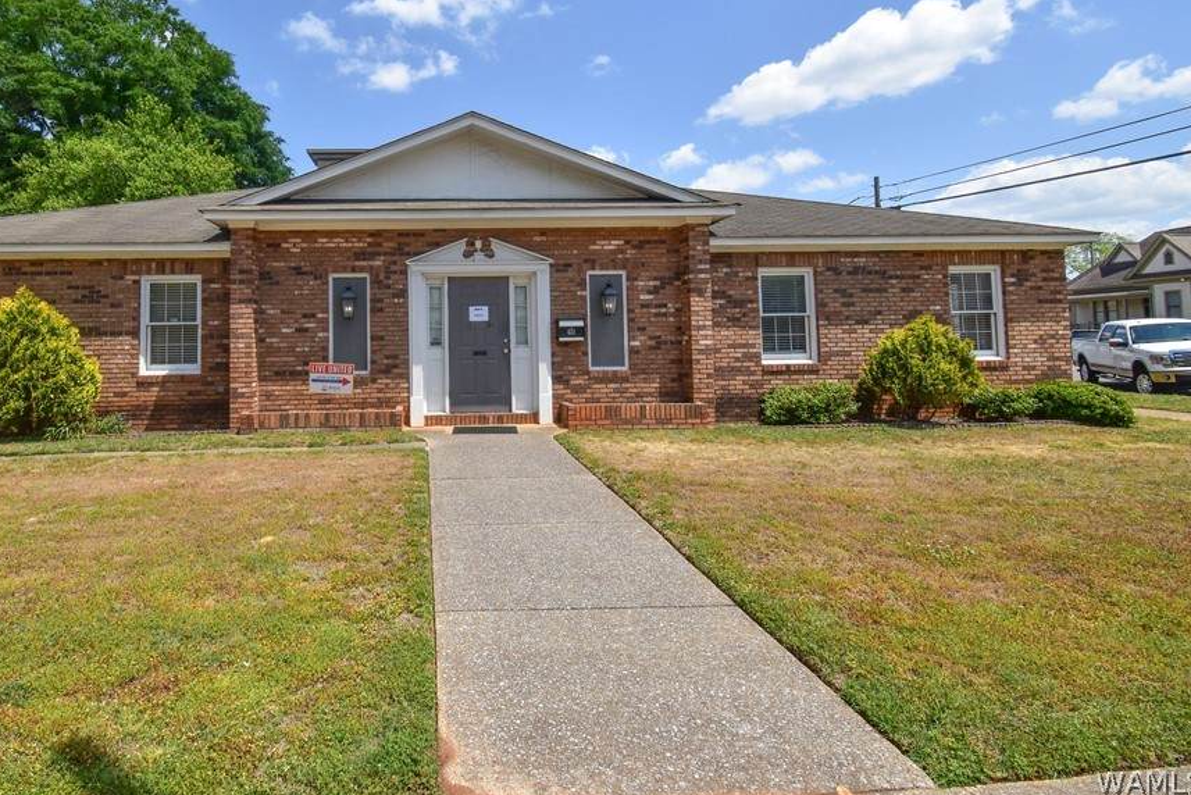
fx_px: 629
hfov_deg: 85.4
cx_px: 456
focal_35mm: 19
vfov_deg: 63.7
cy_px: 302
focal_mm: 10
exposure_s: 1/500
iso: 360
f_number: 11
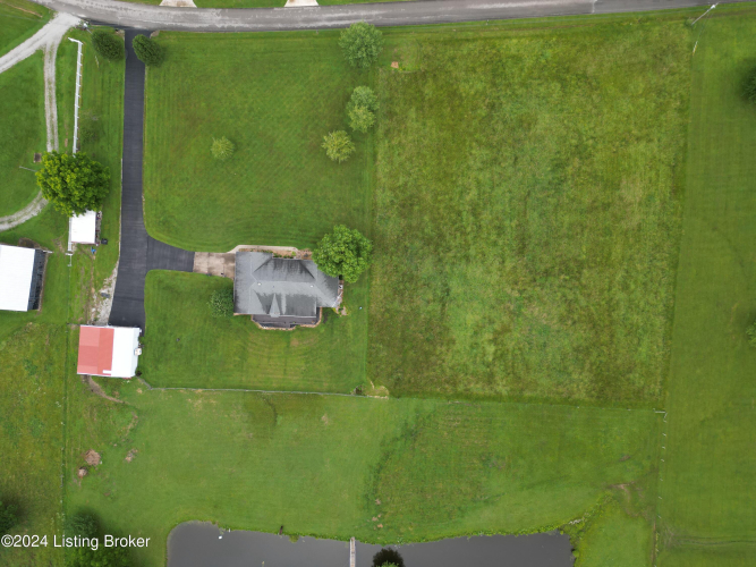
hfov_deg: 71.6
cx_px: 378
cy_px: 284
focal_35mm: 24
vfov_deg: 56.8
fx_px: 524
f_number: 1.7
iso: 100
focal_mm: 6.72
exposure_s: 1/1000
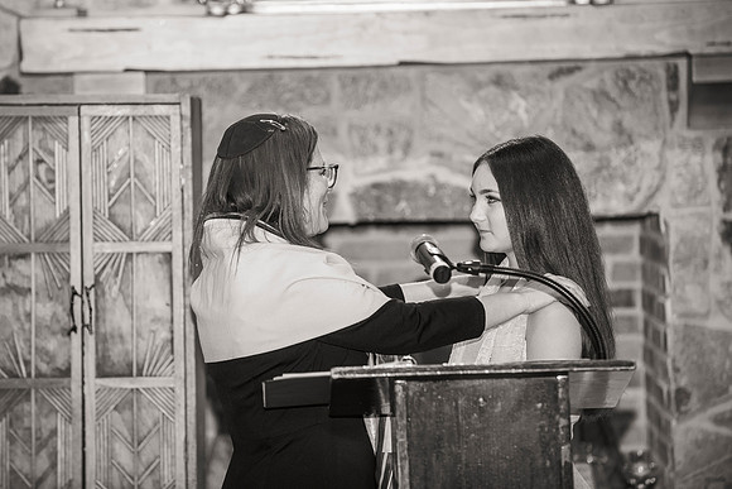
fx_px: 3674
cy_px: 229
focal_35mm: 181
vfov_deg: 7.6
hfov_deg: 11.4
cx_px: 343
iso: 800
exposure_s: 1/125
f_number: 3.2
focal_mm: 170
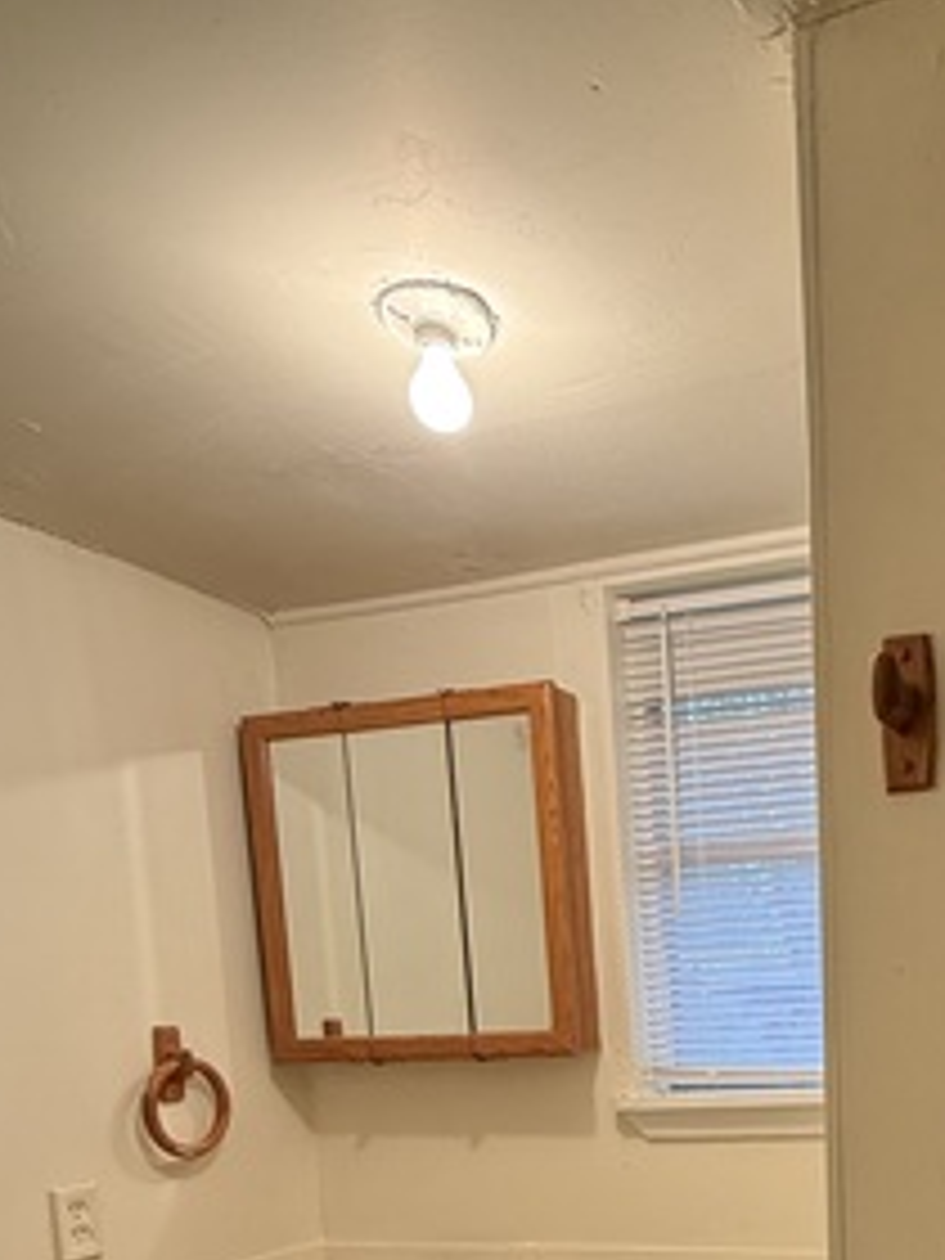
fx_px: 1165
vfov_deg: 50.4
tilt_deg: -5.9
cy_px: 1134
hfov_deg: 39.8
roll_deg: +1.4
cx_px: 904
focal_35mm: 32
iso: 250
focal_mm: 2.22
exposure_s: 1/120
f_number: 2.2
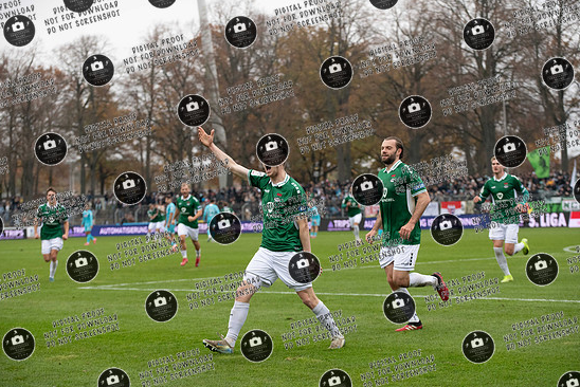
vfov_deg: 15.0
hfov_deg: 22.4
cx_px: 294
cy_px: 202
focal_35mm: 91
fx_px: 1467
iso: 1400
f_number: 3.5
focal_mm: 86
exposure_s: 1/1600
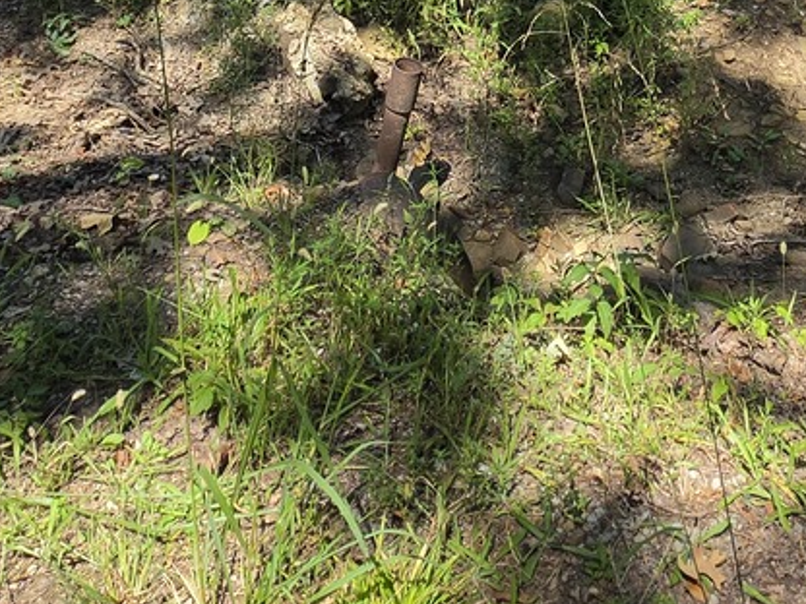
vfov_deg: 25.5
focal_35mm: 45
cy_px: -265
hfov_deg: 41.4
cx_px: 550
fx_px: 1048
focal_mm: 2.2
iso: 32
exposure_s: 1/661
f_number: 1.9
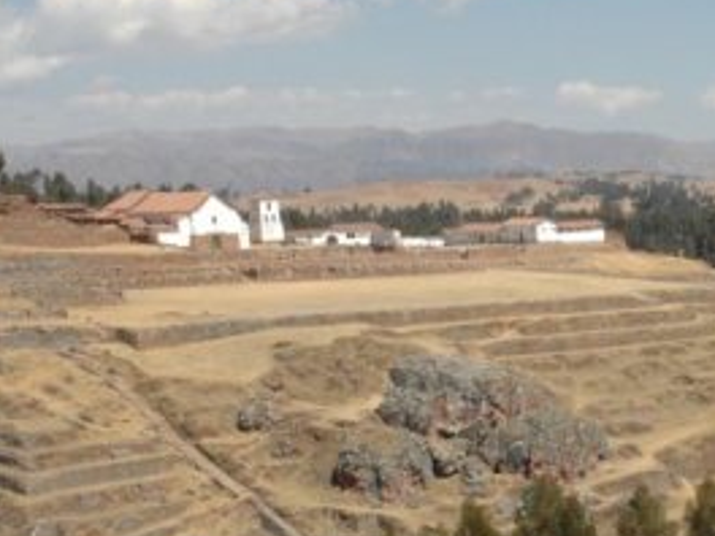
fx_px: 2196
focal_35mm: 106
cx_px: 622
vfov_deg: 13.8
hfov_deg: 18.2
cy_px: 485
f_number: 22
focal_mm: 27
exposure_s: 1/125
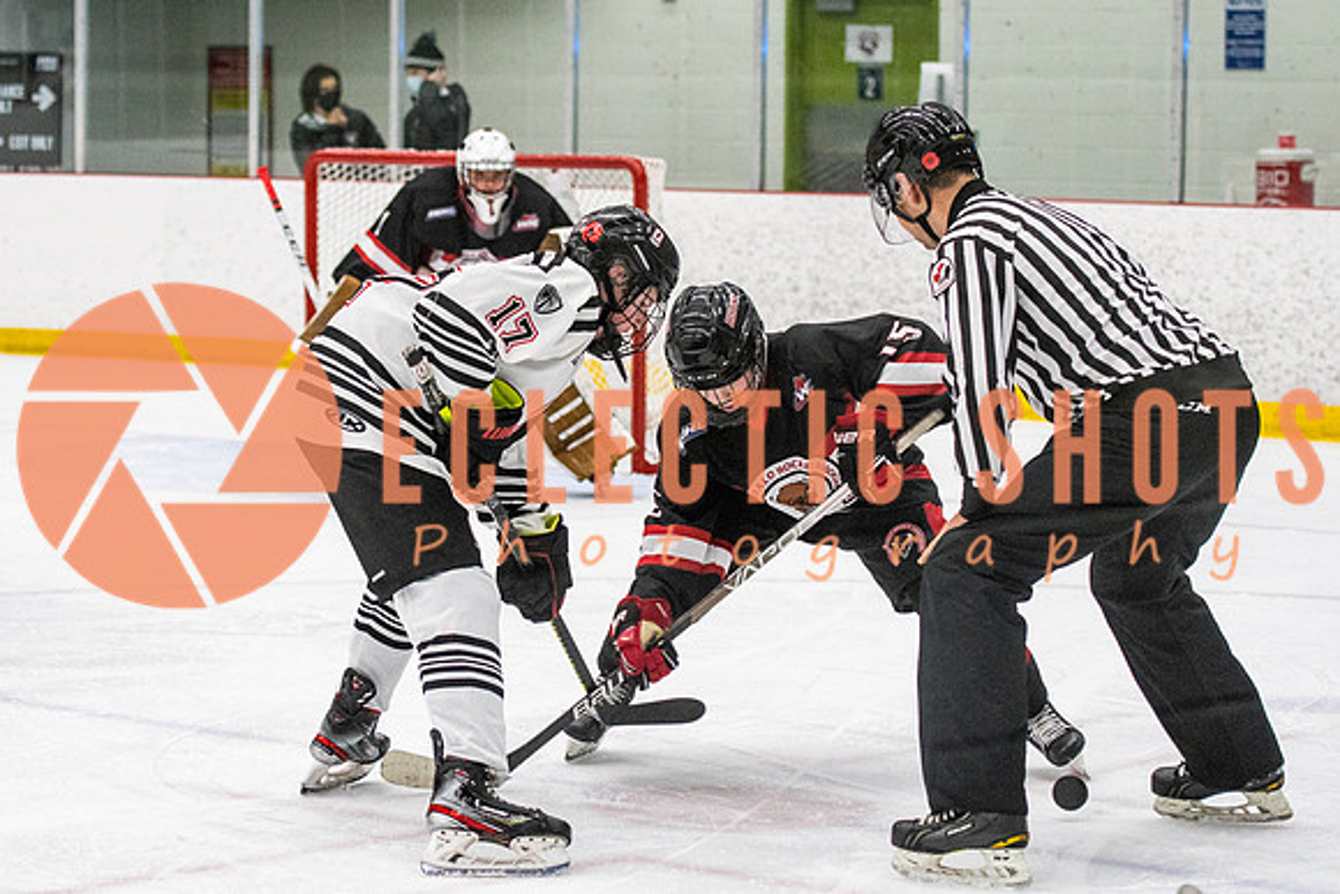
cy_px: 388
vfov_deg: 11.5
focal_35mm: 119
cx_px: 582
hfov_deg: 17.2
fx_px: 4425
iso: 1600
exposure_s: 1/640
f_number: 2.8
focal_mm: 70
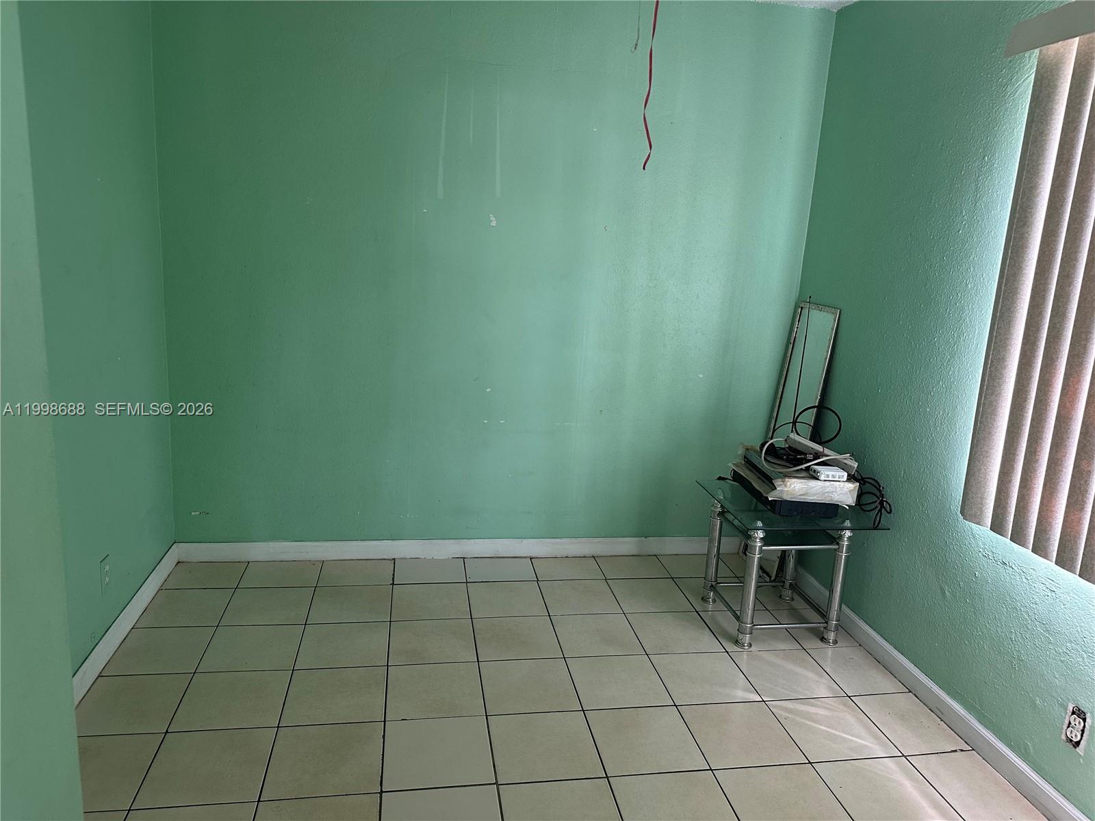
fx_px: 759
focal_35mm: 24
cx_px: 548
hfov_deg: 71.6
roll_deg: -3.8
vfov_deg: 56.8
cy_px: 410
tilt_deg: -11.8
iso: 250
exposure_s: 1/60
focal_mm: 6.86
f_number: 1.78
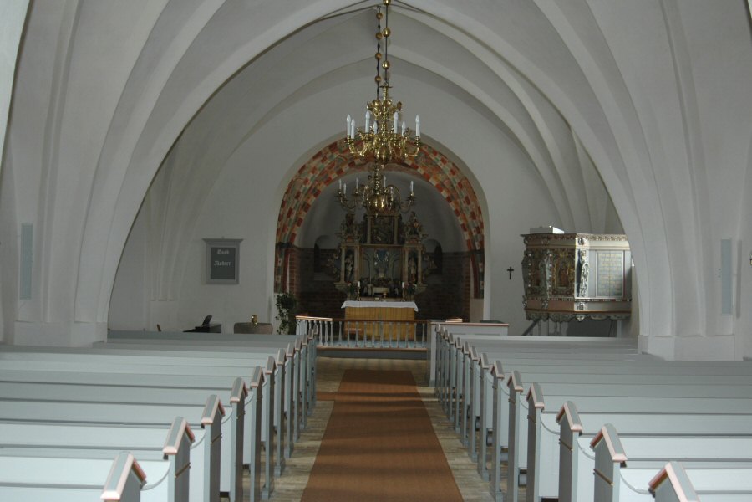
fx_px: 877
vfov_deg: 31.9
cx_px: 376
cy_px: 251
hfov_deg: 46.4
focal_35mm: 42
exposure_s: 1/60
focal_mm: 28
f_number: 4
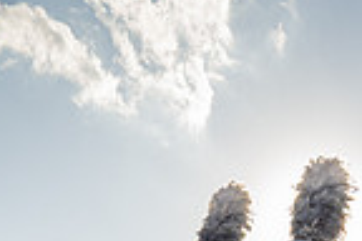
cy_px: 527
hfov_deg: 26.1
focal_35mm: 75
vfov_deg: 14.2
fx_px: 754
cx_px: 324
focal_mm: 24
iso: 100
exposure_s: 1/250
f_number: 8
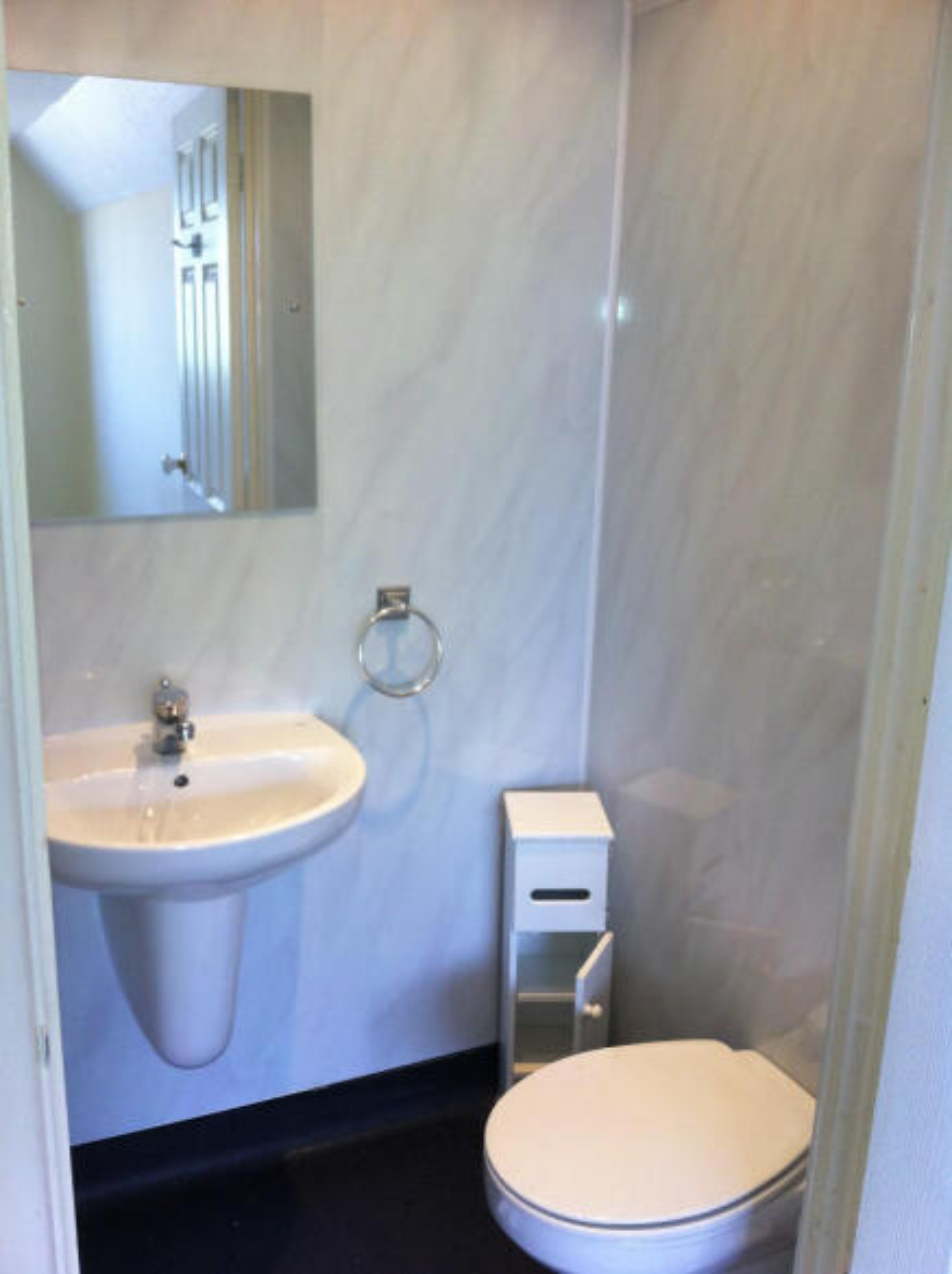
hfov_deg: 40.6
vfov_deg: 52.7
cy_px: 637
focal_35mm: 35
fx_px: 1287
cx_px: 476
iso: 80
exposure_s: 1/26
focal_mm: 3.85
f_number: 2.8
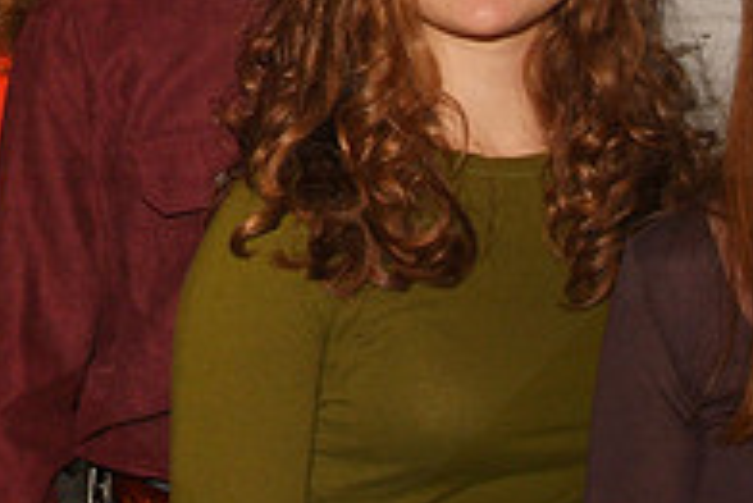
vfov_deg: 8.7
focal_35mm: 157
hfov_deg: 13.1
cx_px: 304
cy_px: -27
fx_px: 3286
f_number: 4
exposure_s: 1/10
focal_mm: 35
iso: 800
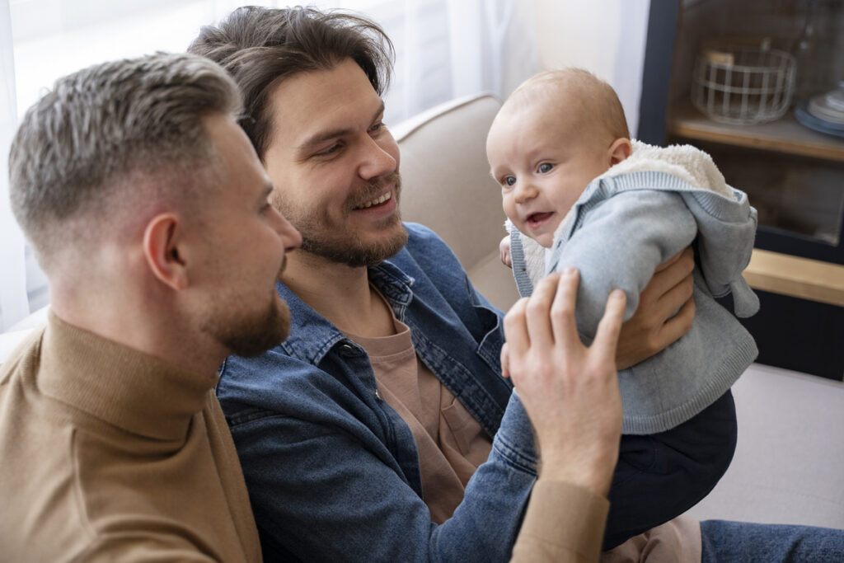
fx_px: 1172
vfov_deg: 27.0
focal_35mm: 50
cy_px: 282
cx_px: 422
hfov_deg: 39.6
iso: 500
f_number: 3.2
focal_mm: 50
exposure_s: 1/250
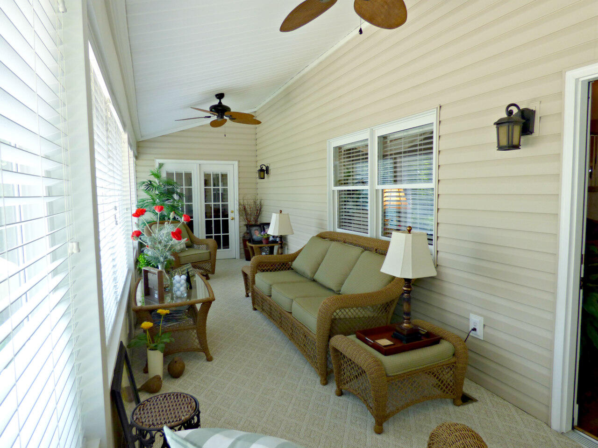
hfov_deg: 81.7
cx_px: 299
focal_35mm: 20
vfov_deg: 66.0
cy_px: 224
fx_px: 346
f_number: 2.8
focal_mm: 3.58
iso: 100
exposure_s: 1/60
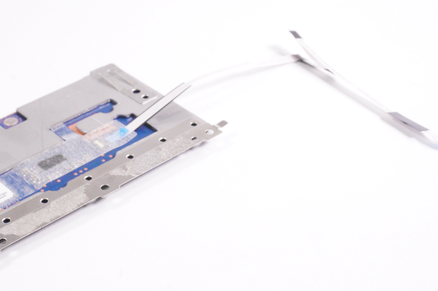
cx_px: 155
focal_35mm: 72
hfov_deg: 28.0
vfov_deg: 18.9
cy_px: 168
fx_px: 875
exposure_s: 1/250
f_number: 16
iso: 6400
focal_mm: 36
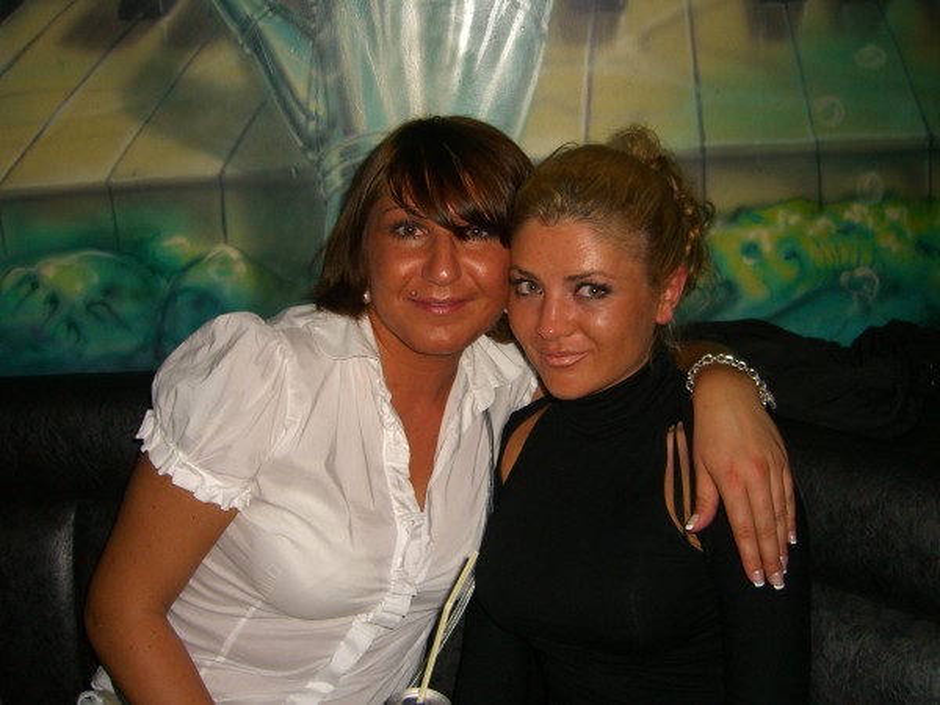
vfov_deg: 37.7
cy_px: 352
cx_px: 470
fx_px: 1032
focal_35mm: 38
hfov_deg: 49.0
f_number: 2.8
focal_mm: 7.9
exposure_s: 1/60
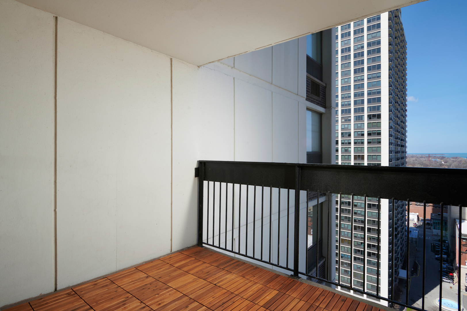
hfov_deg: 87.0
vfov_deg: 64.5
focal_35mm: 19
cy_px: 156
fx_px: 246
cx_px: 234
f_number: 11
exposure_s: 1/200
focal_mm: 19
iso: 200
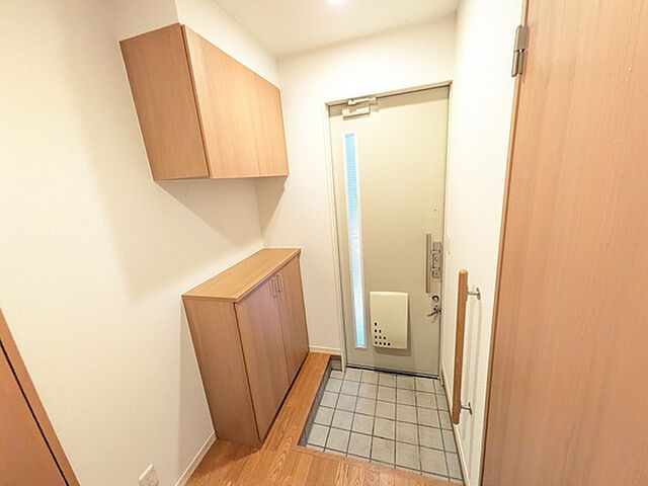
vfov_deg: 85.7
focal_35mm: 14
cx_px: 324
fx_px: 262
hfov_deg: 102.1
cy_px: 243
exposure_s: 1/35.1
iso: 1011
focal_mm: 1.85
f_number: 2.2
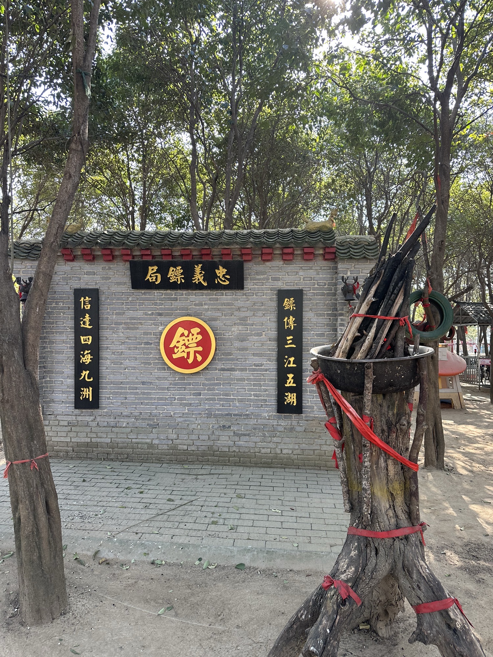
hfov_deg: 56.8
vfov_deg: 71.6
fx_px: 456
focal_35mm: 24
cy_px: 328
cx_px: 246
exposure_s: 1/167
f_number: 1.78
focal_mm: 6.86
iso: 80
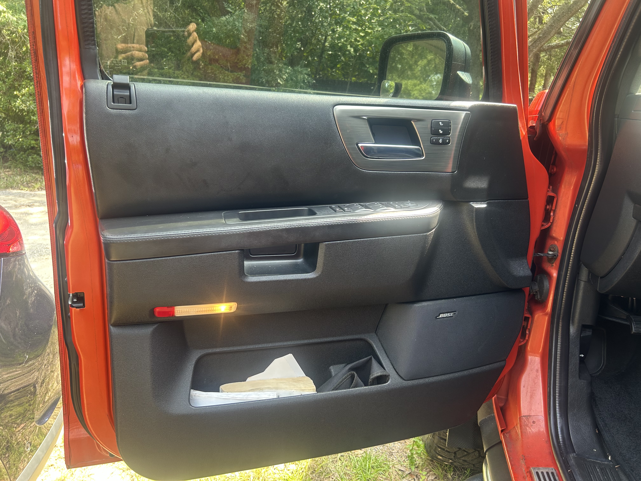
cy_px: 240
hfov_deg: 67.3
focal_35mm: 26
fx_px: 481
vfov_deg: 53.1
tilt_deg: -16.4
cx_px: 320
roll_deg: -3.6
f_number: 1.5
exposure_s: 1/121
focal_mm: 5.7
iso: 50
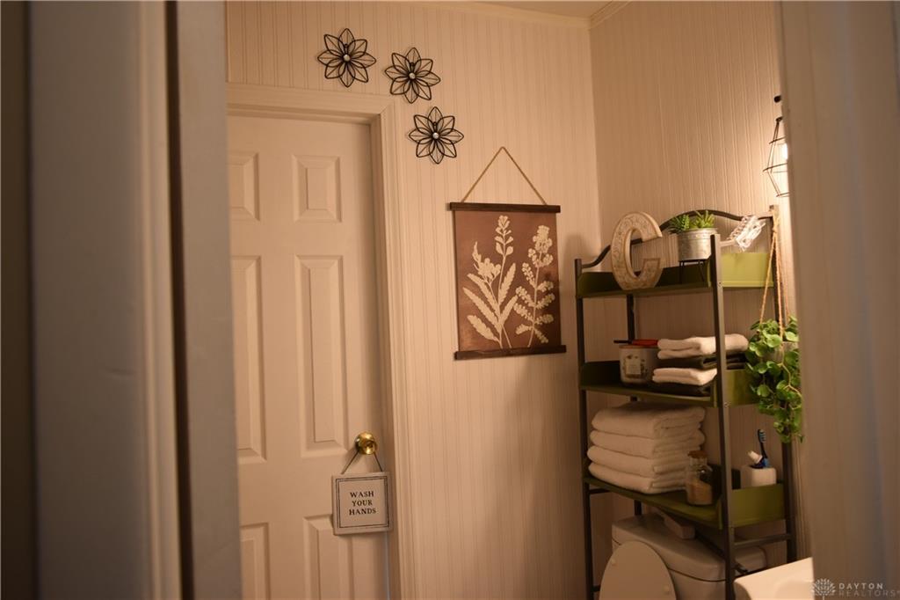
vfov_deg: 47.9
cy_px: 300
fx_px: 675
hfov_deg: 67.4
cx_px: 450
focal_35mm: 27
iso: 400
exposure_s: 1/60
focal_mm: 18
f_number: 4
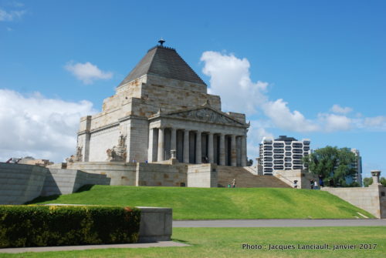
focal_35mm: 40
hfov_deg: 47.9
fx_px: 435
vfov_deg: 33.1
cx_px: 193
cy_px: 129
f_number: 8
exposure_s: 1/250
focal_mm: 27
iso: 100
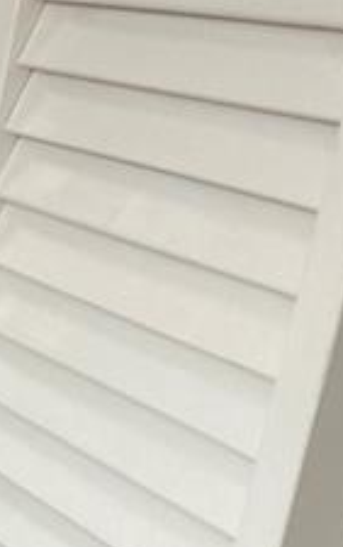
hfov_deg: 8.3
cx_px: -414
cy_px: 836
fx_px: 2194
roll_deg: -6.1
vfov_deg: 13.4
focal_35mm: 147
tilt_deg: -21.1
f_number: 1.8
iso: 64
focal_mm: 4.25
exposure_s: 1/60
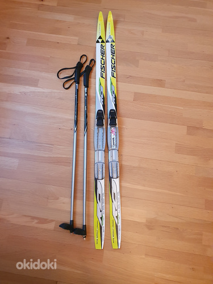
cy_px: 142
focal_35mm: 26
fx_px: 213
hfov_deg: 53.1
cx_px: 106
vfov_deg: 67.3
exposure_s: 1/50
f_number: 2.4
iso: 800
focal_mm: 4.32
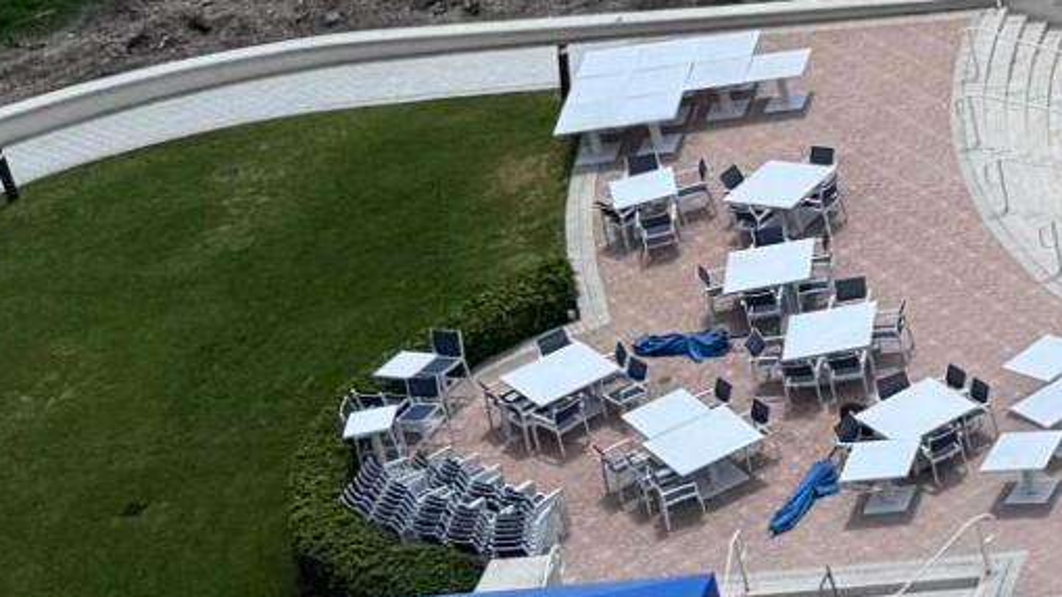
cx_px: 2652
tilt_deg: -24.2
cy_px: -355
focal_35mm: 148
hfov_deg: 11.6
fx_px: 4167
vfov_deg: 8.0
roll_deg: +1.4
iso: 80
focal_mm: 6.76
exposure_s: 1/4950
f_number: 1.78
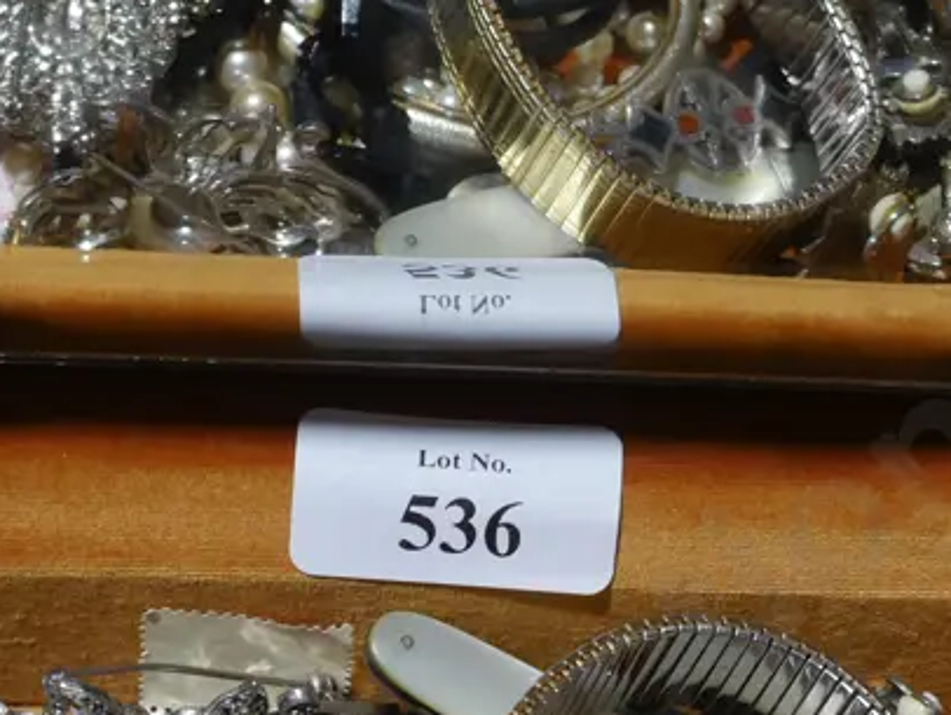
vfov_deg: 12.1
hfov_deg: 16.3
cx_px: 557
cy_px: 741
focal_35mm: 121
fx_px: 3326
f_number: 5.2
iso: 640
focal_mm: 24
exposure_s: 1/60
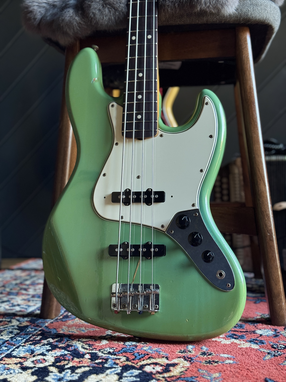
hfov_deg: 30.3
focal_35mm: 48
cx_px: 143
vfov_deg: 39.7
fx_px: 529
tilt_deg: +0.2
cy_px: 191
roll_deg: +1.1
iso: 400
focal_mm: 6.76
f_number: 1.78
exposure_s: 1/40
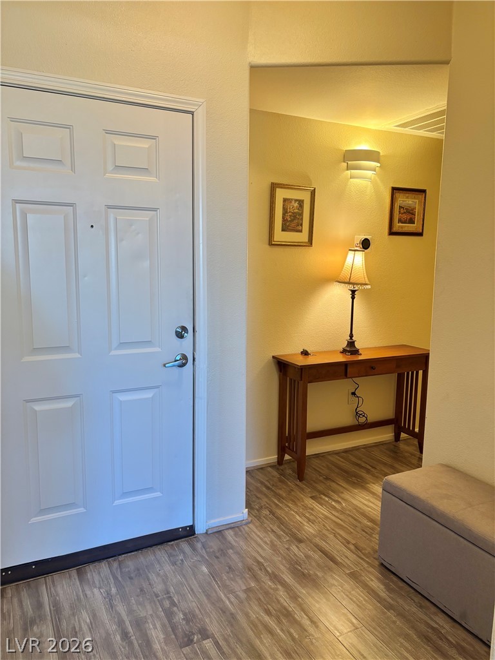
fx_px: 496
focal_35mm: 26
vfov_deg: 67.3
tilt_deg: -8.8
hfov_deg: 53.1
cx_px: 248
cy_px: 330
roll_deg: -0.6
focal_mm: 5.96
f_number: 1.6
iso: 125
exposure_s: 1/60
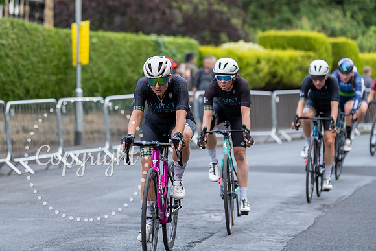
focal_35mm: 169
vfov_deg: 8.1
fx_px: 1762
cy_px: 87
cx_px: 130
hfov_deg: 12.2
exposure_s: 1/500
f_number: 2.8
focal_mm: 129
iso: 640
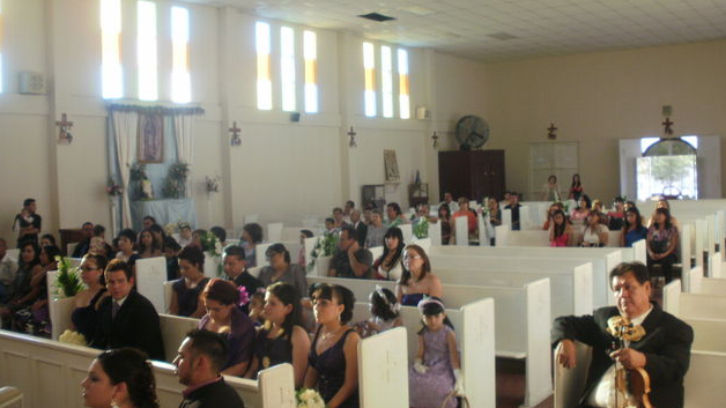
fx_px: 770
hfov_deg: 50.5
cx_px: 363
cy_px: 184
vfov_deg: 29.7
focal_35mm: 40
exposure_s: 1/30
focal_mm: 6.3
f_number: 3.5
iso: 100
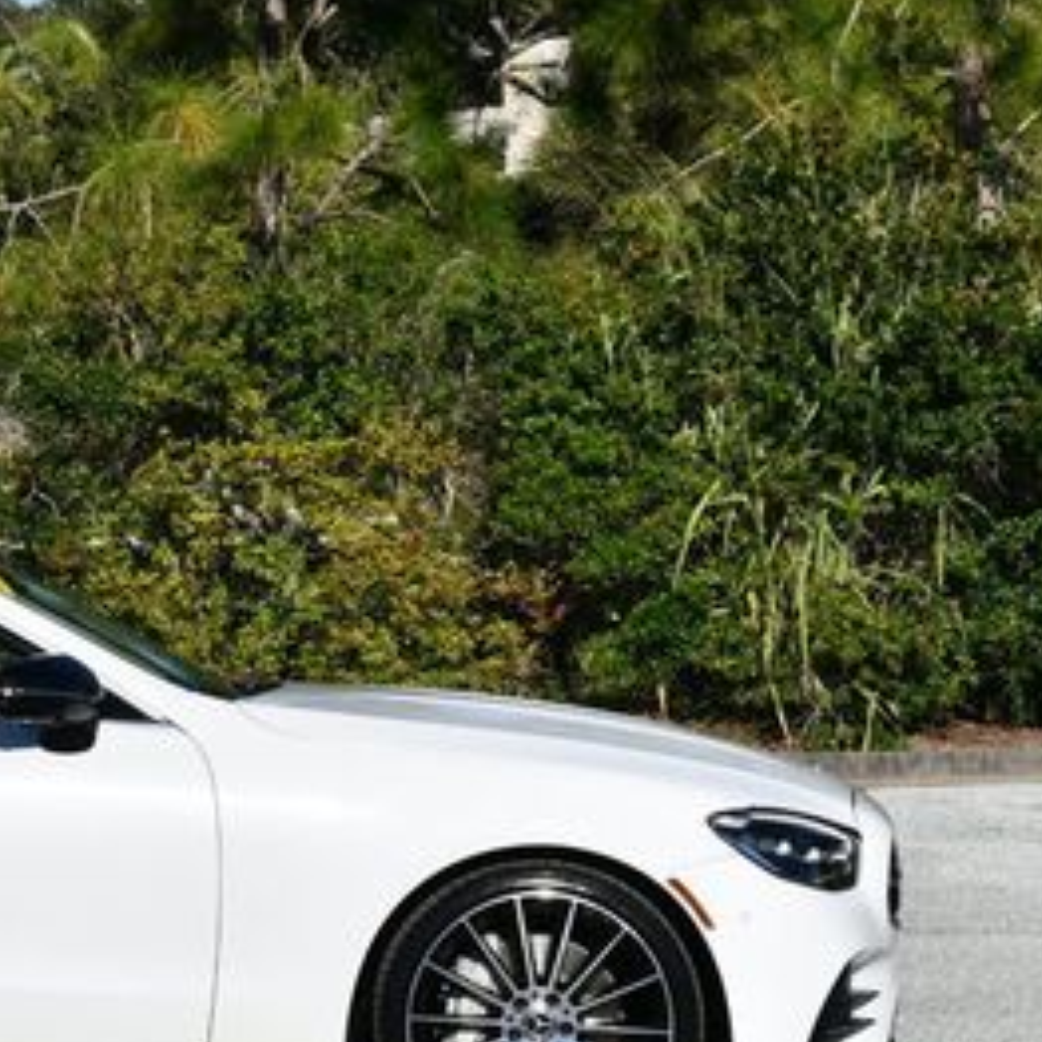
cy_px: 489
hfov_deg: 9.4
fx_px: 6232
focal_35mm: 183
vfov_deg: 9.6
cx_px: -199
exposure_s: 1/320
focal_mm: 44
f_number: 9
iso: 100
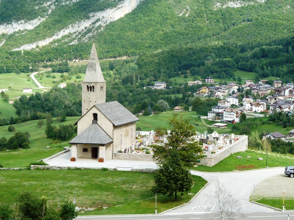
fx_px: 883
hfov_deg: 18.9
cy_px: 110
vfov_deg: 14.2
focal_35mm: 104
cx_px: 147
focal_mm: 17
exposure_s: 1/160
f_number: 4.3
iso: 80
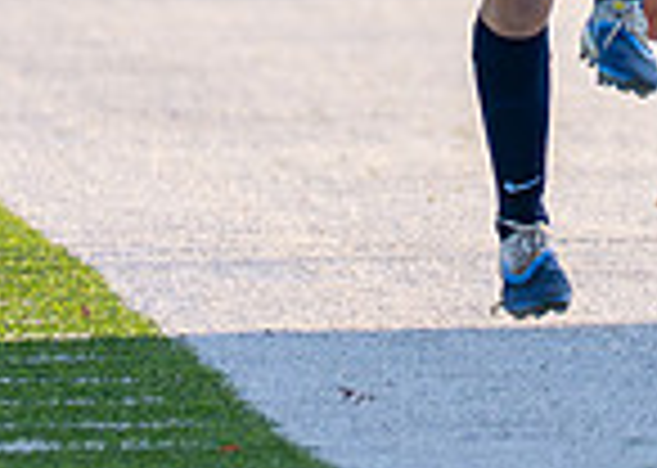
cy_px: -376
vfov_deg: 0.7
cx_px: 696
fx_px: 36818
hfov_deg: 1.0
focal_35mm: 1975
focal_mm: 200
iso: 200
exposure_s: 1/1600
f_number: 2.8
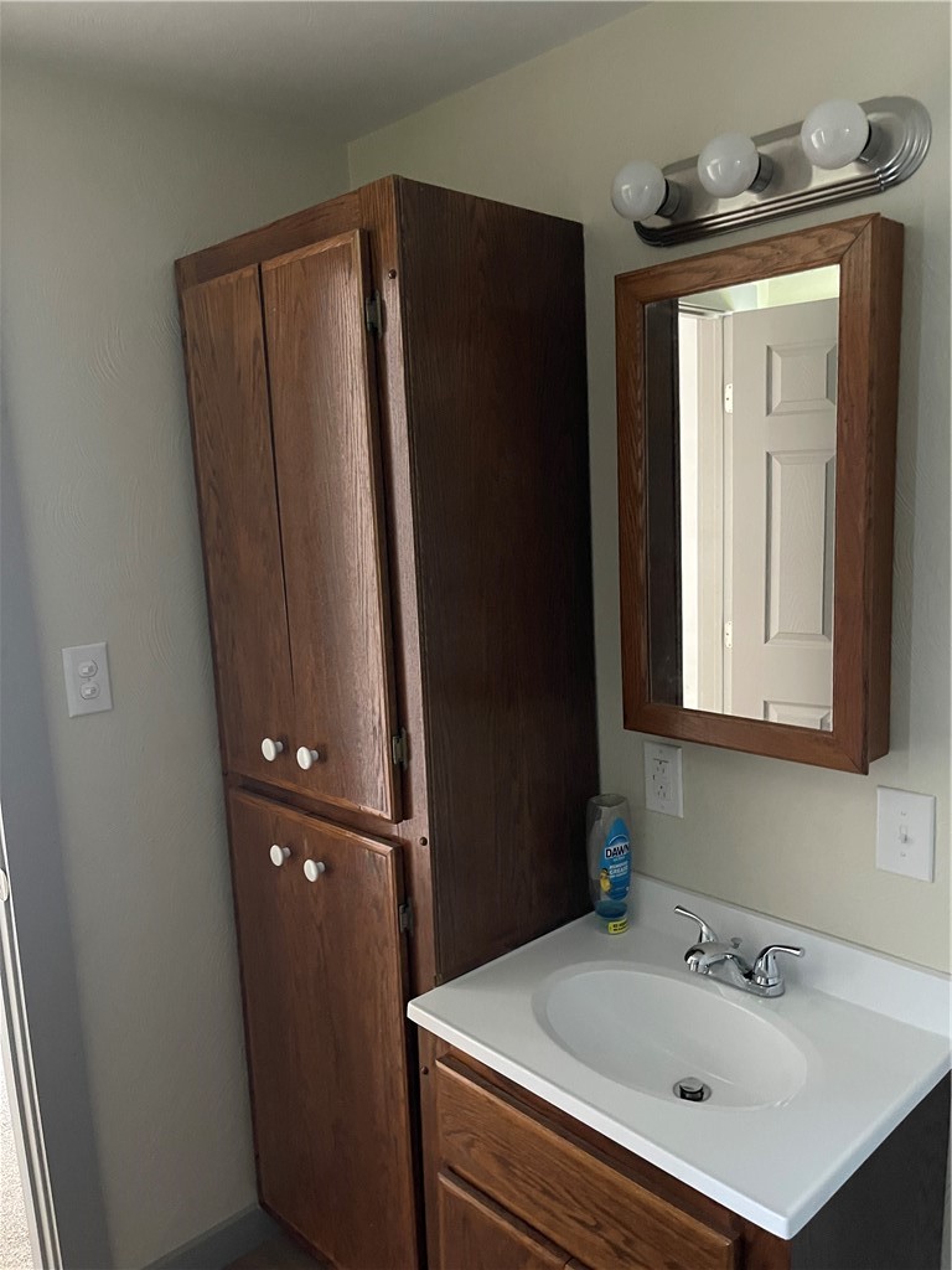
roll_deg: +1.7
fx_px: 917
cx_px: 476
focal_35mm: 25
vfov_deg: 69.4
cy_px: 635
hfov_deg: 54.9
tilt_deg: -7.4
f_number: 1.6
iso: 800
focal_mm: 5.1
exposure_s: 1/30
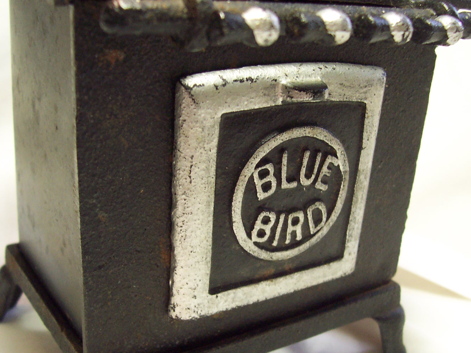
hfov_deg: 41.2
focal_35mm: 46
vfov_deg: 31.4
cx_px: 260
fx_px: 626
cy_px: 211
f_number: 2.8
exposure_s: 1/30
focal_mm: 5.6
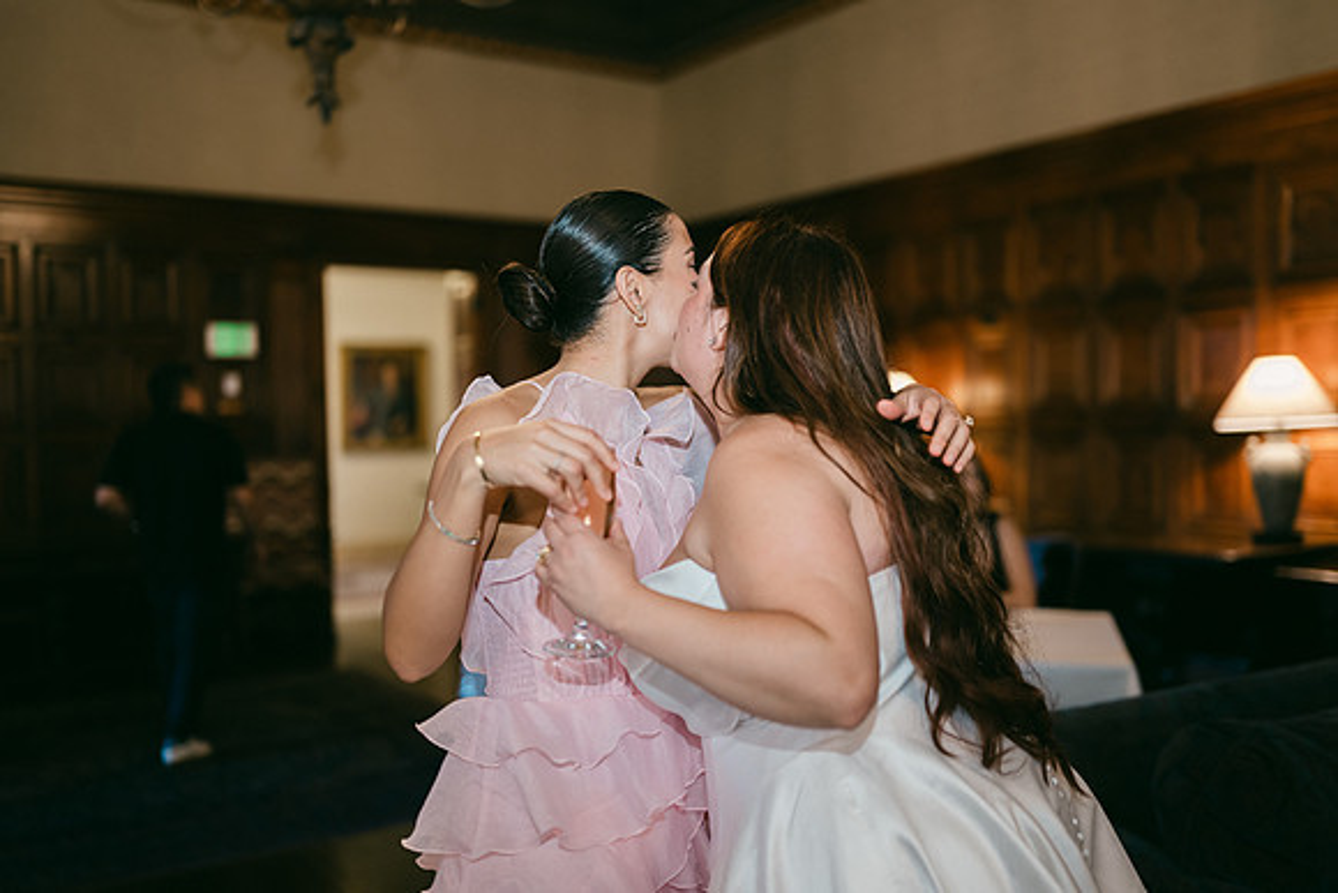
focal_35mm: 35
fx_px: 1301
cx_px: 669
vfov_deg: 37.9
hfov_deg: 54.4
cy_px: 446
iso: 640
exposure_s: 1/125
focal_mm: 35
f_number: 1.2
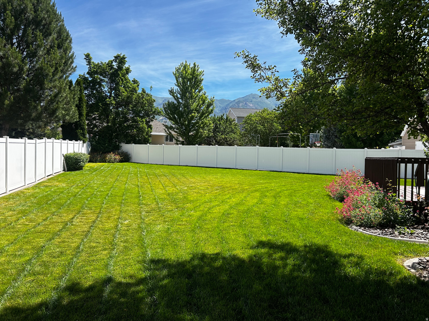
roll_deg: -0.5
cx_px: 214
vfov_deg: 53.1
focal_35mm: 26
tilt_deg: -1.4
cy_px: 160
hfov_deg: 67.3
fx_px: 322
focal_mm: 5.7
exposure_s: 1/2252
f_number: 1.5
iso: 50
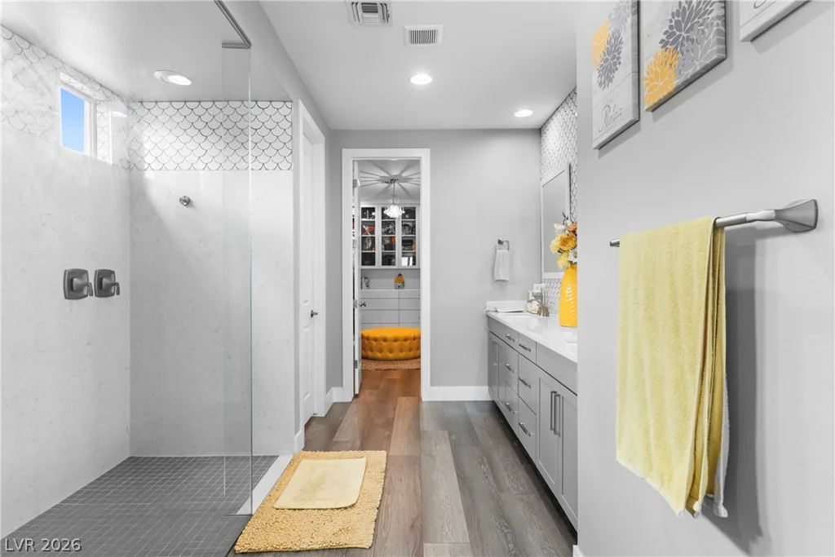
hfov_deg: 86.9
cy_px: 278
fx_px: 441
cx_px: 418
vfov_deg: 64.6
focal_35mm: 19
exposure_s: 1/6
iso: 400
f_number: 8
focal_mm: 19
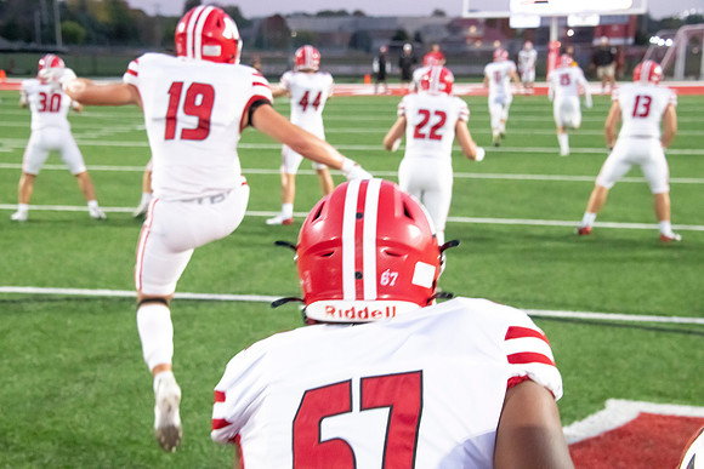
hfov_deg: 31.0
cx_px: 352
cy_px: 234
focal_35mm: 65
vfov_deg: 20.9
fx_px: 1271
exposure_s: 1/250
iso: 10000
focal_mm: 65
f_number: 7.1
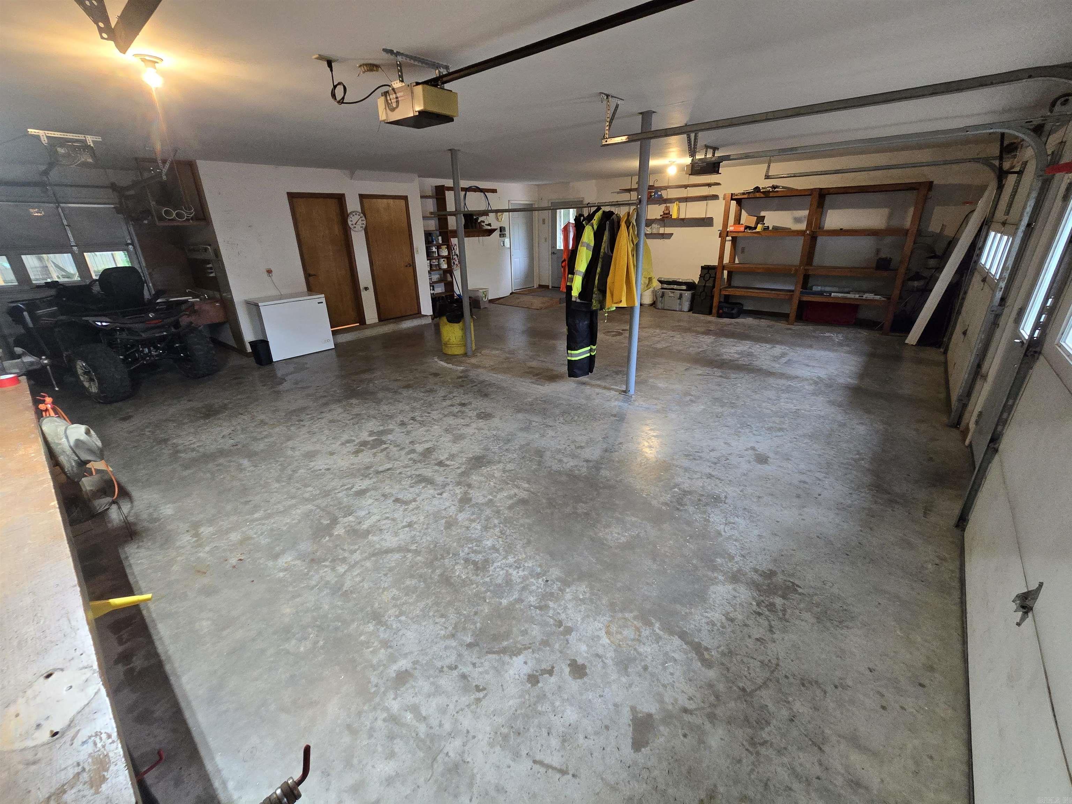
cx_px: 536
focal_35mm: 13
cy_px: 402
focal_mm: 2.2
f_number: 2.2
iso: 640
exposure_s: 1/60
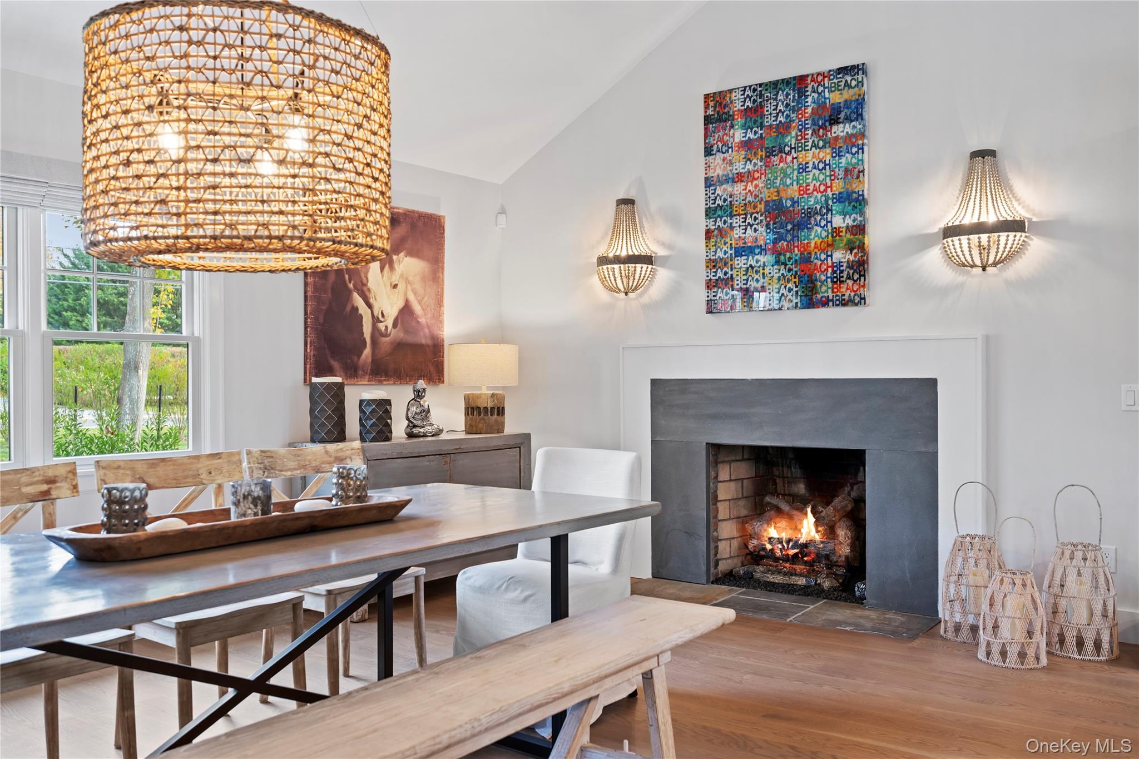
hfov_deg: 61.9
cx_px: 570
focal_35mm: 30
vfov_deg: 43.6
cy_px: 380
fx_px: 949
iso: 400
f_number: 4
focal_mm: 30
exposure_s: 1/13
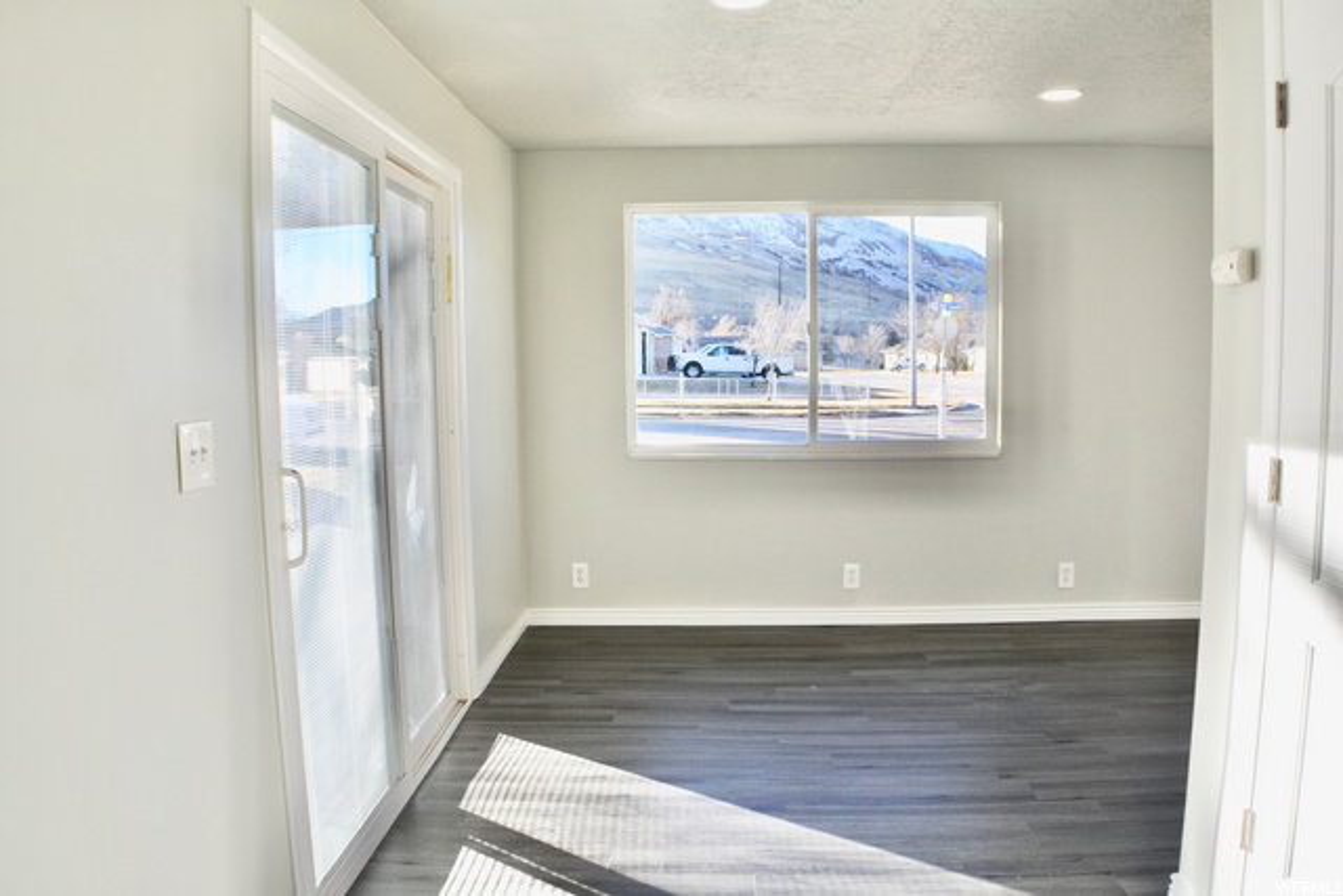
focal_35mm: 36
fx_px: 1343
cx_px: 672
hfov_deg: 53.1
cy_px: 448
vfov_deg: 36.9
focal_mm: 24
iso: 160
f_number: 5.6
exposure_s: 1/125
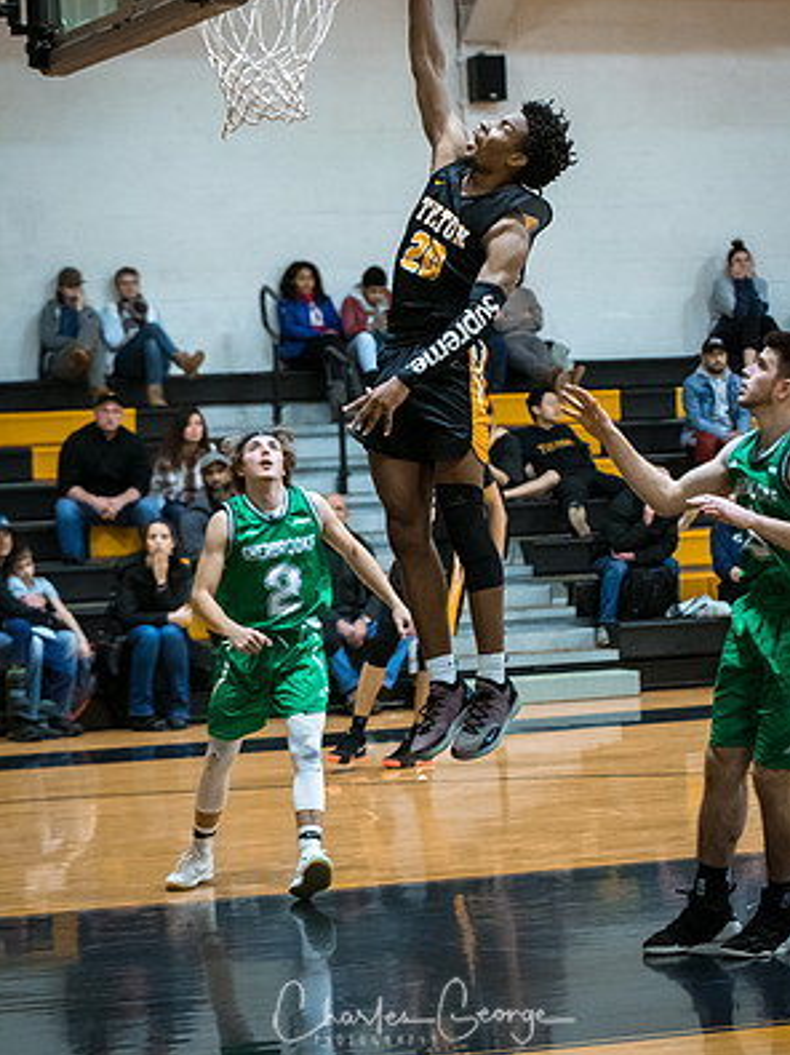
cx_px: 398
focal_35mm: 115
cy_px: 467
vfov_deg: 17.1
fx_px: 3501
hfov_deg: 12.9
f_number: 2.8
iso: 3200
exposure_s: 1/400
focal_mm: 70
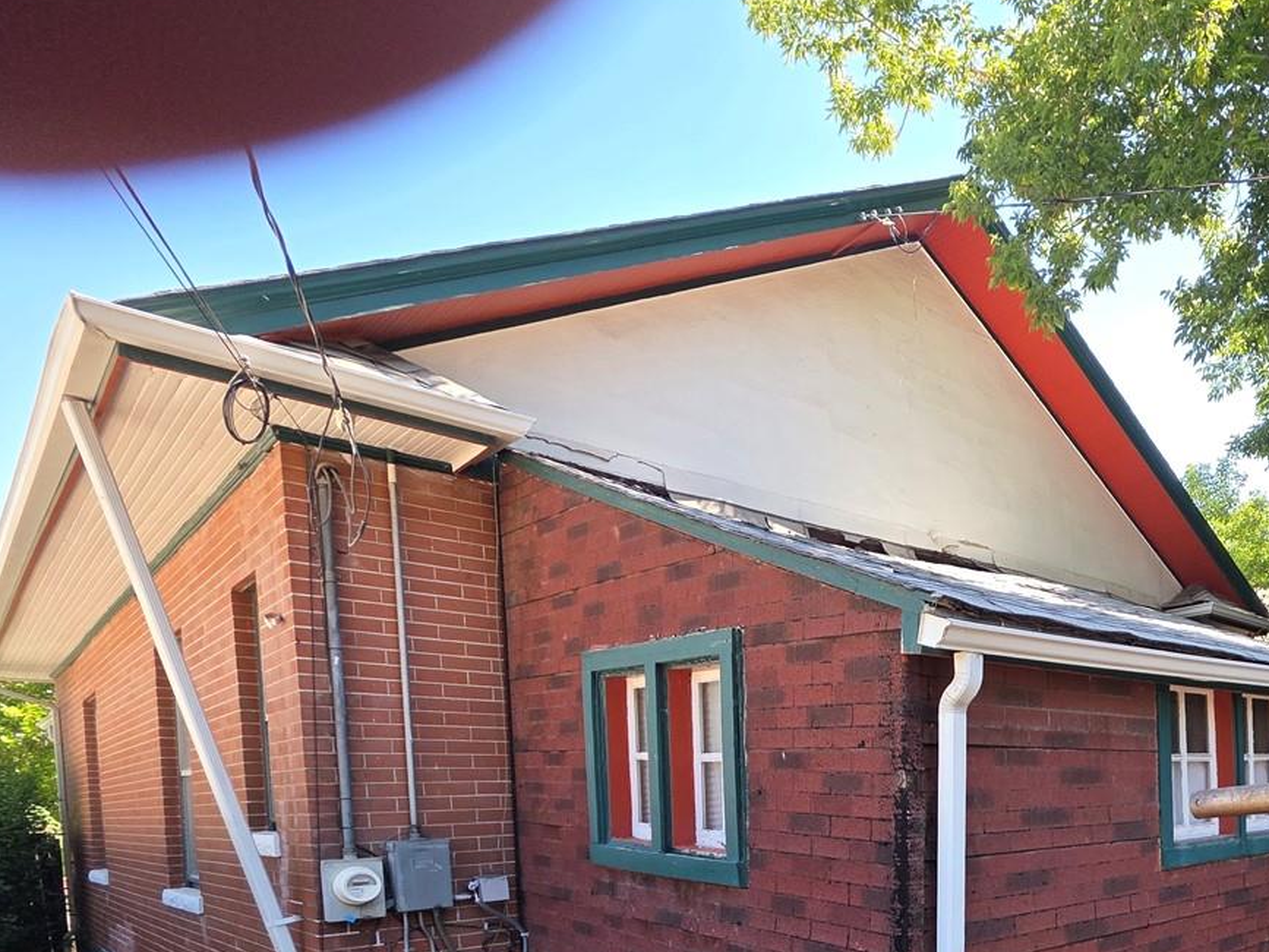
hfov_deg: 61.8
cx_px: 1112
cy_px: 860
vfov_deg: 50.3
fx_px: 880
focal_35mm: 24
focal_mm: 2.2
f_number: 1.9
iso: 100
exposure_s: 1/719
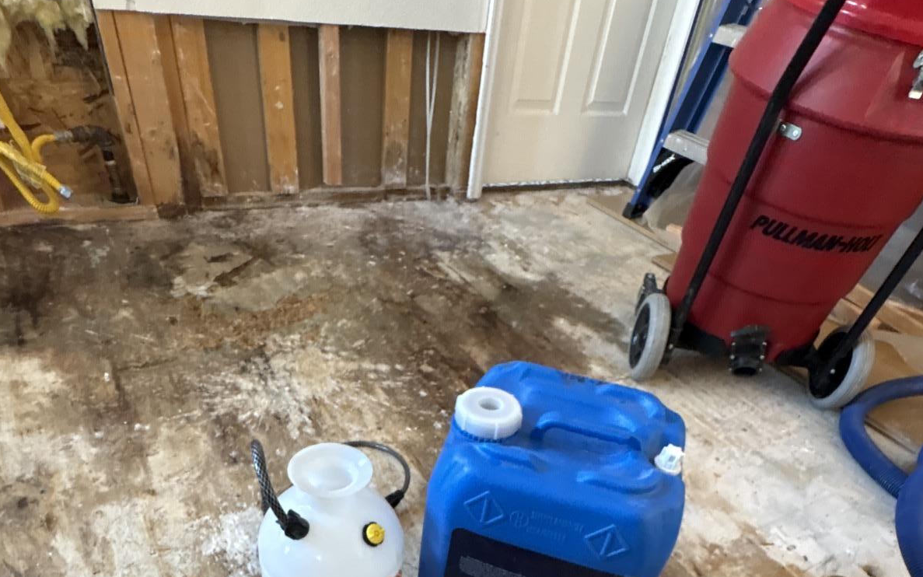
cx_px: 457
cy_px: 538
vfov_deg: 45.4
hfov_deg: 74.8
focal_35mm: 24
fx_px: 604
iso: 800
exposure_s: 1/60
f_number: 2.2
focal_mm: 2.22
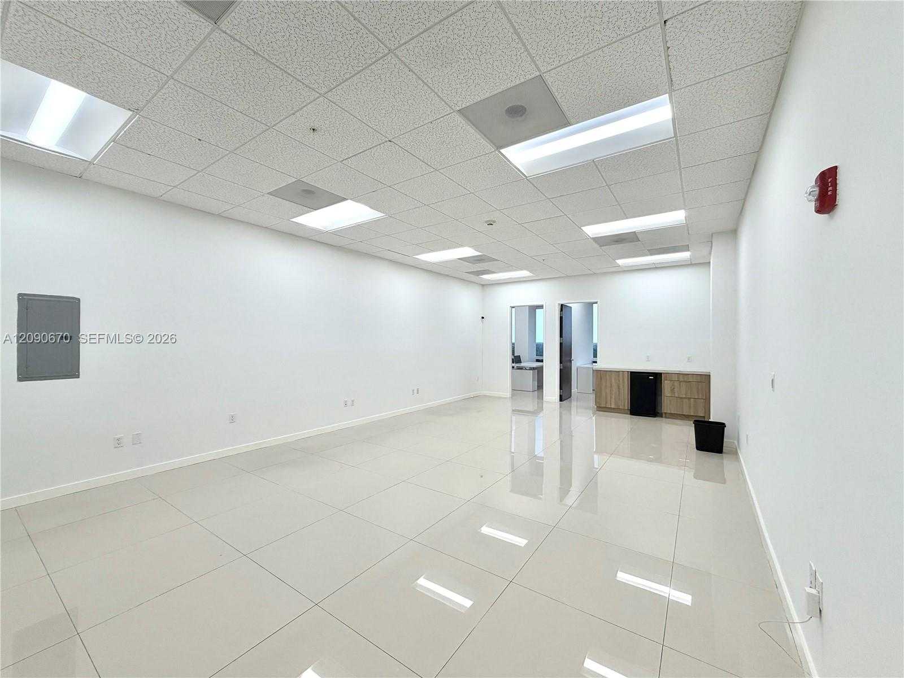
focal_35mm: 14
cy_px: 339
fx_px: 366
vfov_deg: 85.7
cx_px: 452
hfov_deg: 102.1
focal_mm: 2.22
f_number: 2.2
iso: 64
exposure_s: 1/156
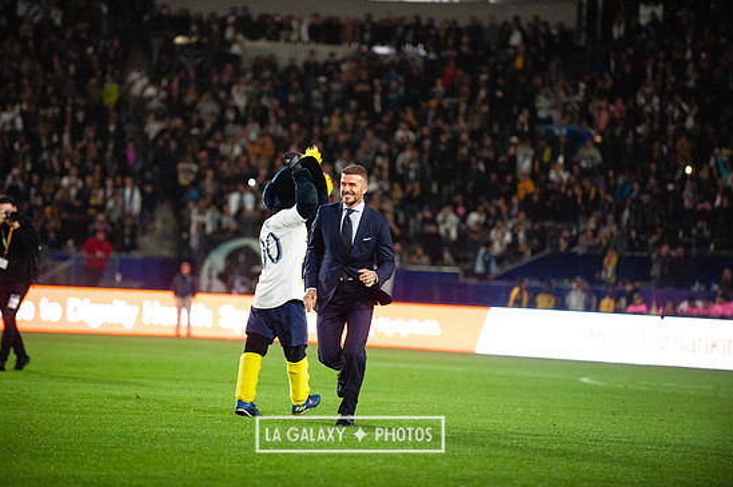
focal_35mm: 185
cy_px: 233
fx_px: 3763
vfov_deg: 7.4
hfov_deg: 11.1
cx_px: 350
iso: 3200
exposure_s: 1/2000
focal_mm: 175
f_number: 2.8
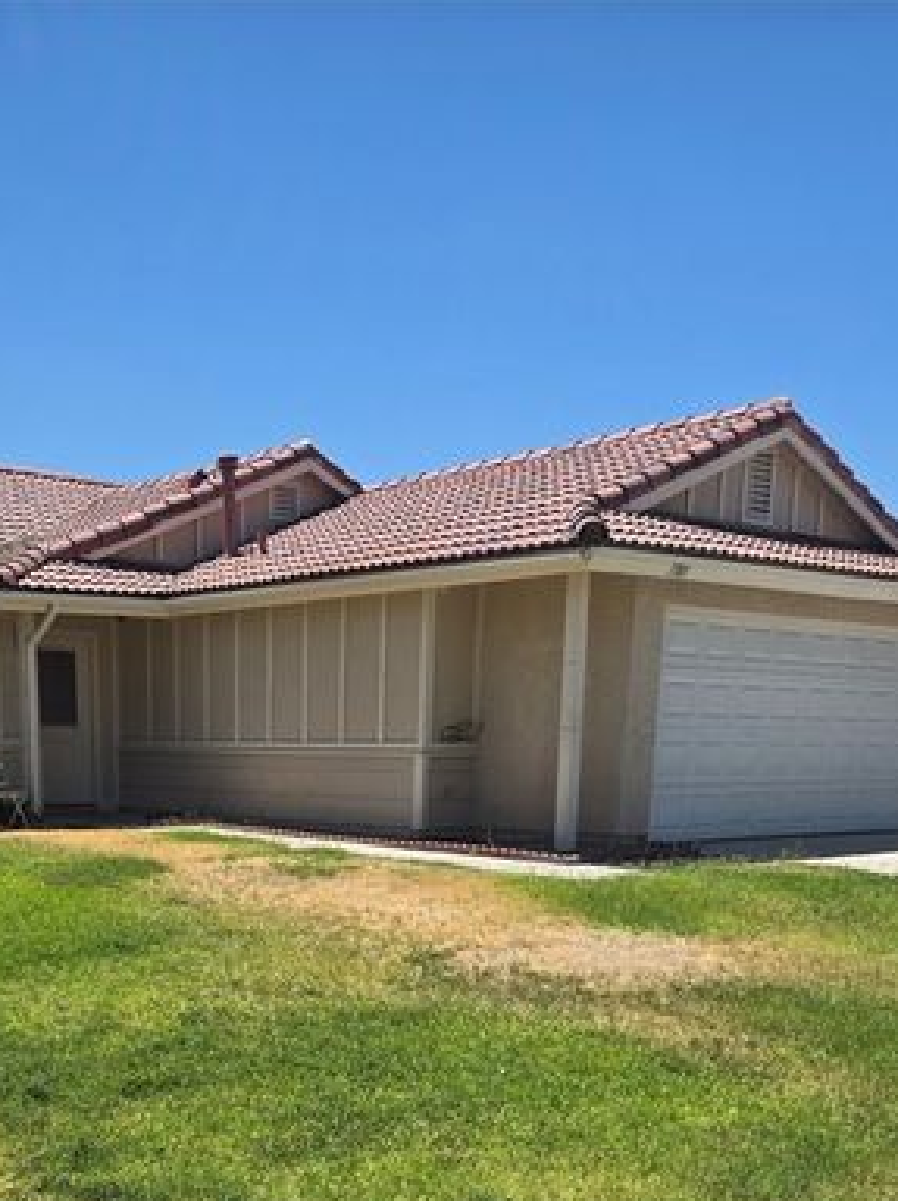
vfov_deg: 43.5
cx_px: 250
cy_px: 1040
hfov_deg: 35.3
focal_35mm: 40
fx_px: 1387
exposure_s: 1/2157
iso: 25
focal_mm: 5.4
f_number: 1.8
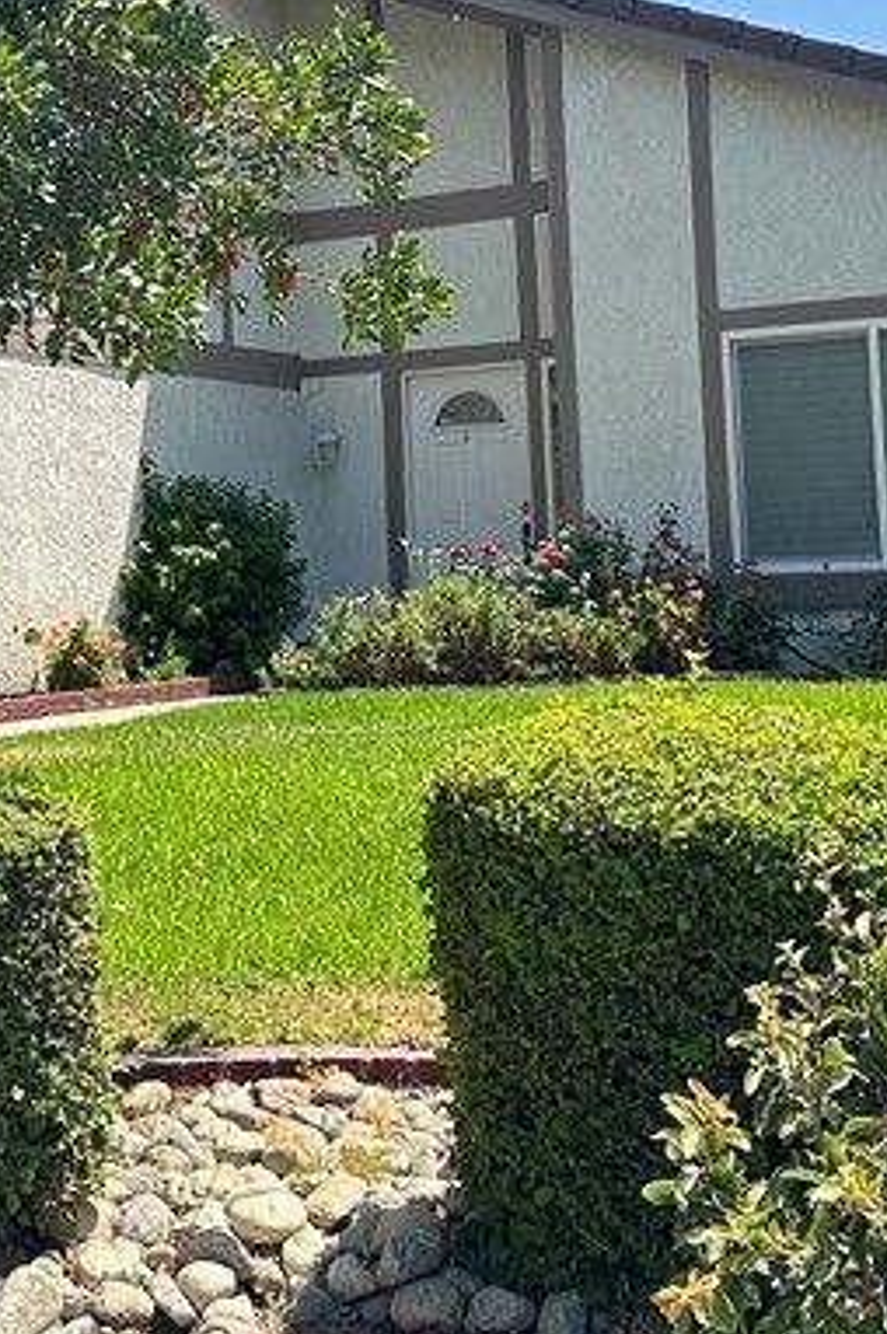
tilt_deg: +4.9
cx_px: 24
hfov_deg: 19.7
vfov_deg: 29.8
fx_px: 2481
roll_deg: +2.0
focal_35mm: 67
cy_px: 388
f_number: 1.78
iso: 80
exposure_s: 1/2660
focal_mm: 6.86
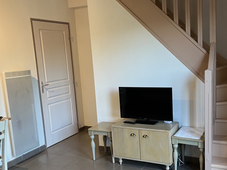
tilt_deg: -11.5
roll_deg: +2.9
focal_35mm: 39
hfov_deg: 47.5
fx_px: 256
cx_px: 140
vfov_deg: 36.8
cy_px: 94
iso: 125
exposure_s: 1/50
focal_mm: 5.1
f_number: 1.6
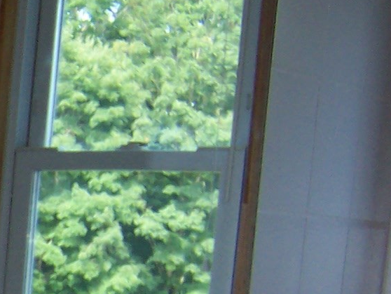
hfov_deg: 13.7
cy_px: 526
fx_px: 1480
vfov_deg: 10.6
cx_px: -277
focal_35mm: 131
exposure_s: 1/60
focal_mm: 5.6
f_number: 2.8
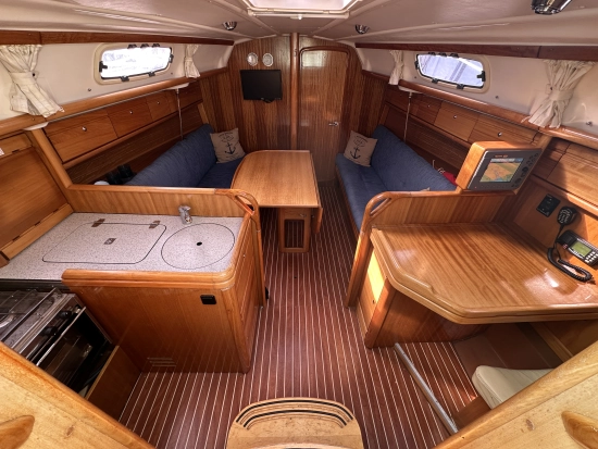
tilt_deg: -35.7
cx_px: 299
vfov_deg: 85.7
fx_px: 242
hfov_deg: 102.0
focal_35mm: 14
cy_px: 224
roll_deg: -0.1
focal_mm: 2.22
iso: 125
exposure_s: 1/99
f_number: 2.2
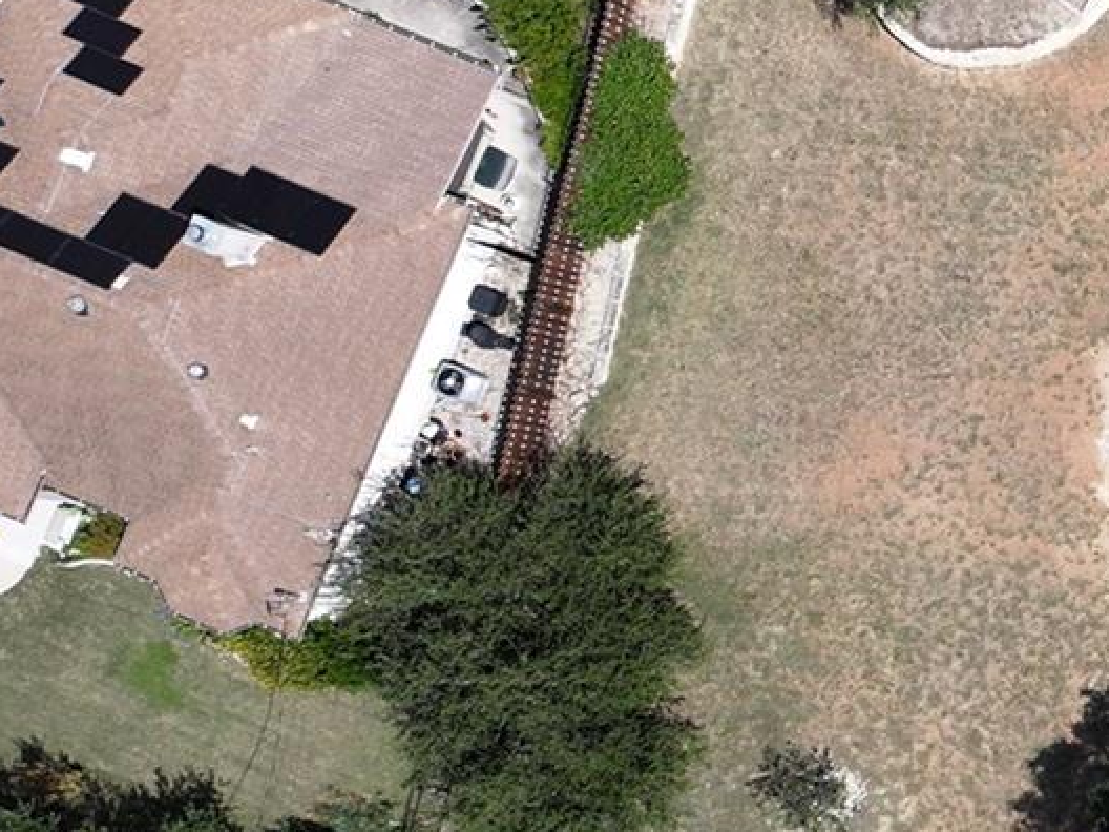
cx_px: 1962
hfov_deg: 17.4
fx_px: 2979
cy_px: 645
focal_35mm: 93
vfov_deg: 15.8
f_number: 2.8
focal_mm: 12.29
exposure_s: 1/2500
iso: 100
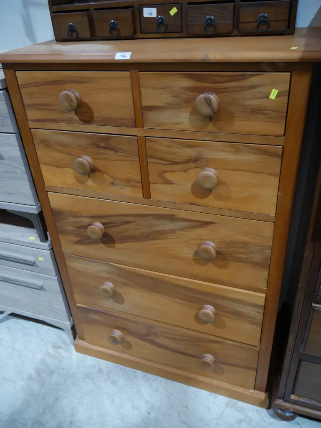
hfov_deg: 49.8
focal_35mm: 28
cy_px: 214
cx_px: 160
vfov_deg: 63.4
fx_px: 346
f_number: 3.5
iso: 500
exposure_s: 1/60
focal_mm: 14
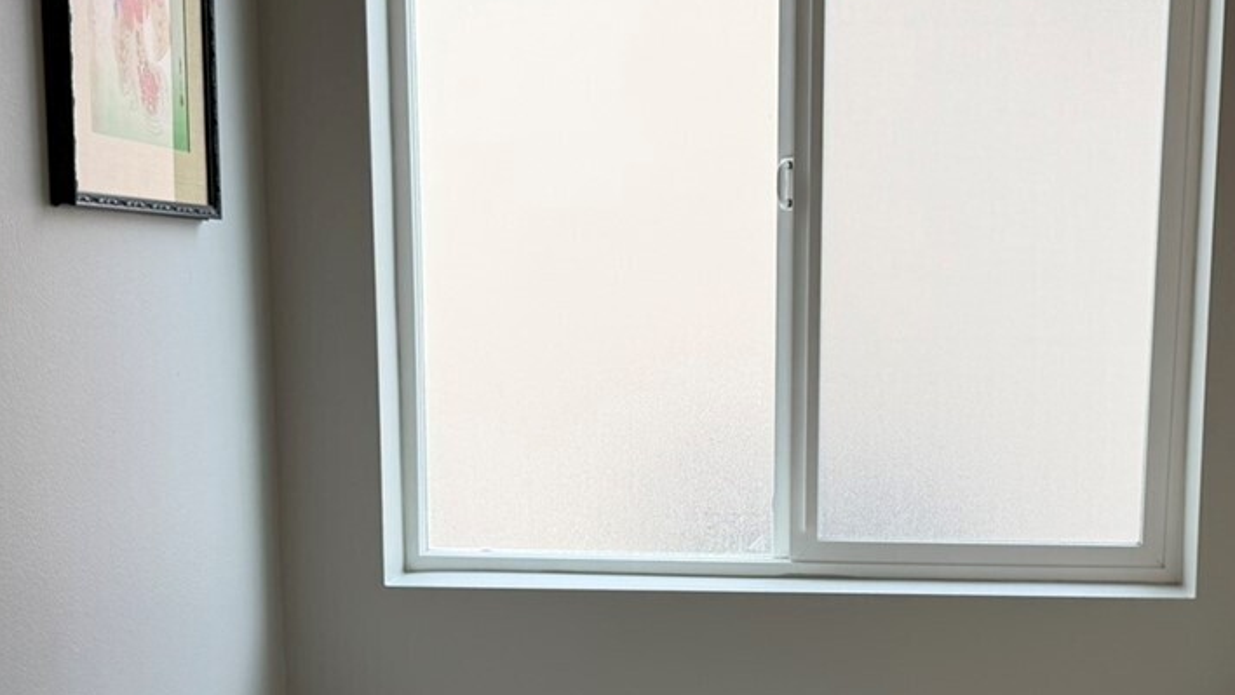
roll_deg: -0.8
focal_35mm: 59
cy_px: 577
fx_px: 1932
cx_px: 848
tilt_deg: -8.9
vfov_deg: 20.1
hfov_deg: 35.0
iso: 80
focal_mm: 6.76
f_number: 1.78
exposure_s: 1/335
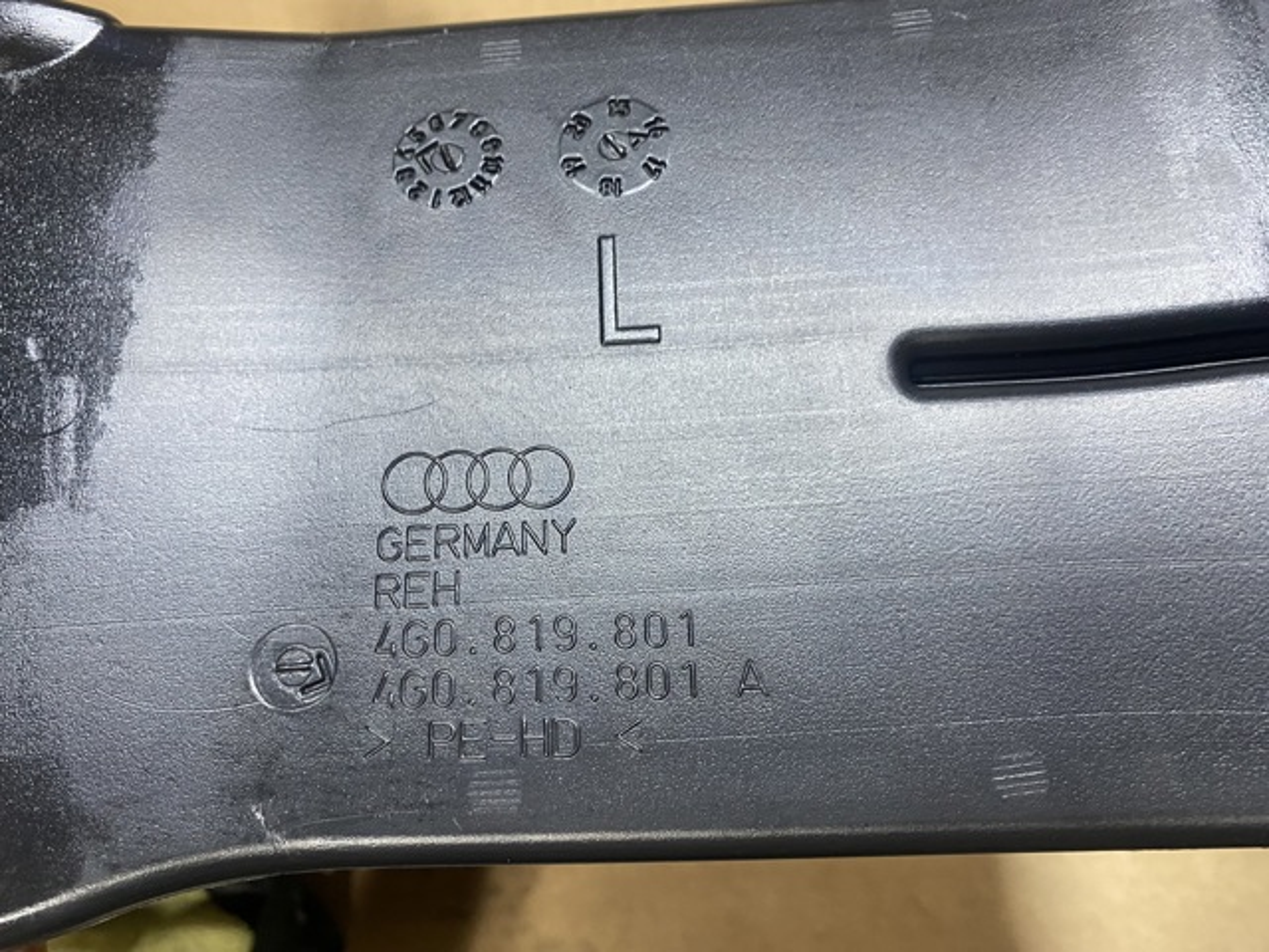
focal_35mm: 26
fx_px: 953
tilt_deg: -58.8
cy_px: 476
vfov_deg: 53.1
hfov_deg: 67.3
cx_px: 634
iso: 200
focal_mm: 4.25
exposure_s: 1/60
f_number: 1.8
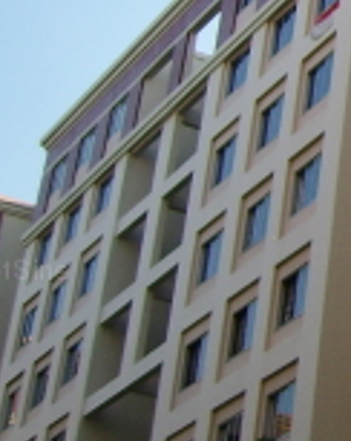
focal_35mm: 123
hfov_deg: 11.3
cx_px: 693
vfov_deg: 15.3
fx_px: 1600
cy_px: -14
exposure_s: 1/353
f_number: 2.8
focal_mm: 5.95
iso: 50
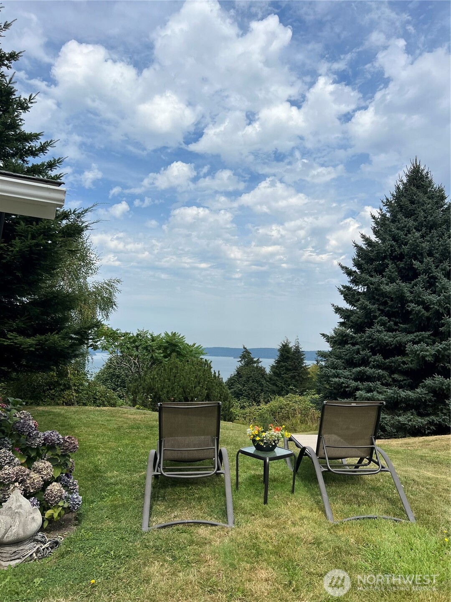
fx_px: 452
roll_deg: -1.2
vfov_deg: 67.3
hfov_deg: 53.1
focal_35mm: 26
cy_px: 301
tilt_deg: +5.5
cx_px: 226
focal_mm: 5.7
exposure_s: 1/6579
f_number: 1.5
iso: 50
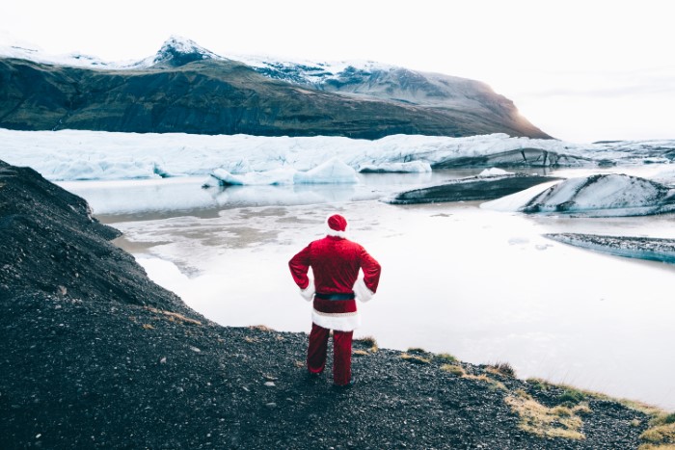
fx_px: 506
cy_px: 225
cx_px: 338
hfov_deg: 67.4
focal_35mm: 27
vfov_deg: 47.9
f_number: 4
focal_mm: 18
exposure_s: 1/125
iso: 320
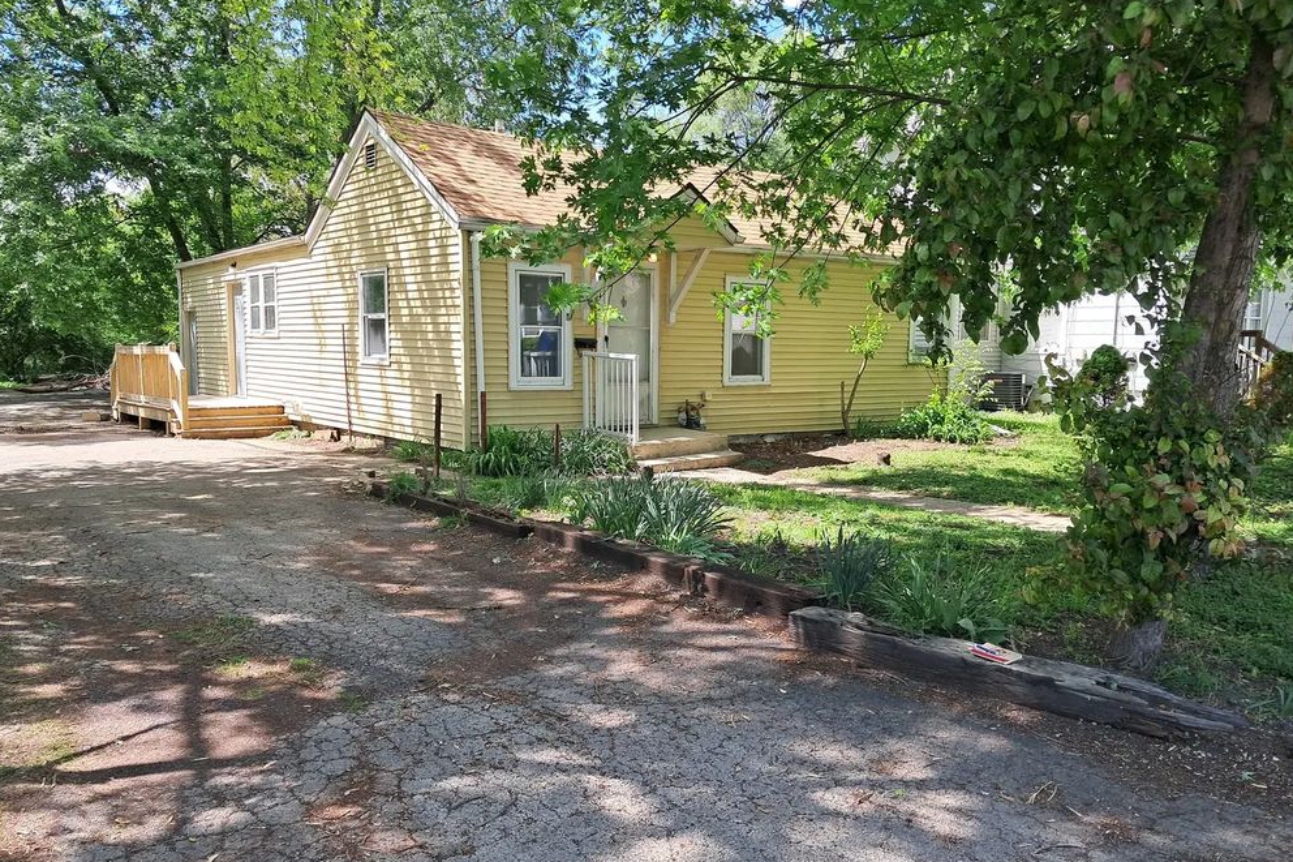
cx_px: 630
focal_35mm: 29
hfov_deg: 63.7
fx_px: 1041
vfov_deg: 44.9
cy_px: 476
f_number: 1.8
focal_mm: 4
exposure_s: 1/239
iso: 50
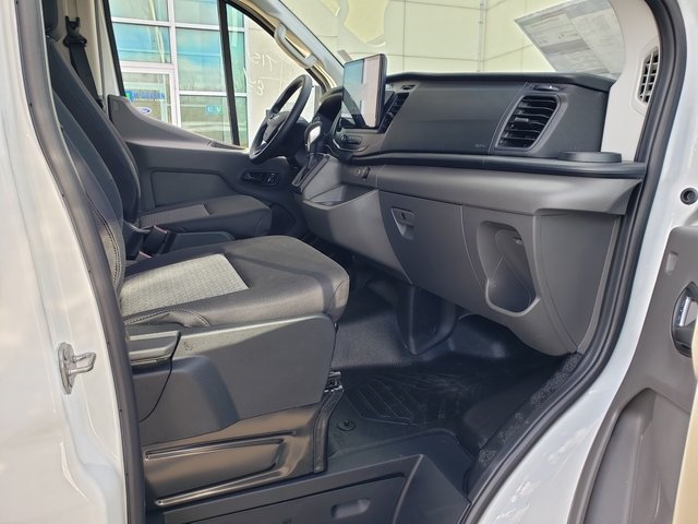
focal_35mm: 26
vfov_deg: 53.1
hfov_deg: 67.3
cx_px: 349
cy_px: 262
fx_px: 524
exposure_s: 1/86
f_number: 2.4
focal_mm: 4.3
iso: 50
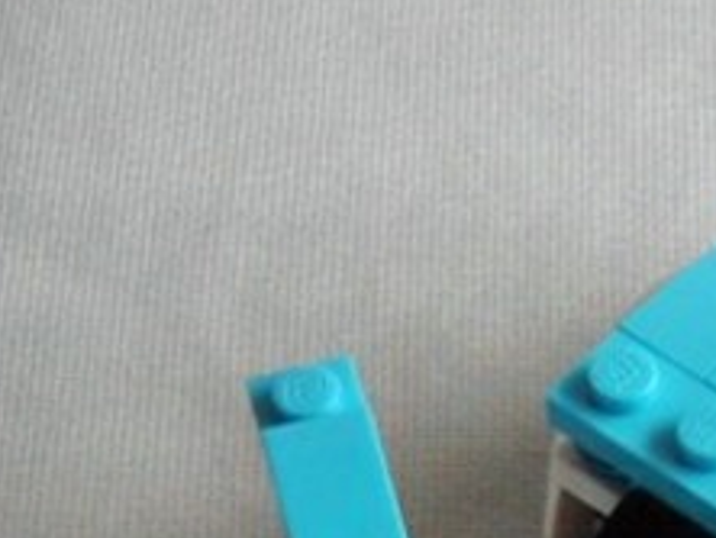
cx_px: 758
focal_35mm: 150
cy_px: 917
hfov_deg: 12.9
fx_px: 3106
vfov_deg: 9.5
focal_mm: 6.61
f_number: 3.9
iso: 100
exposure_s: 1/40
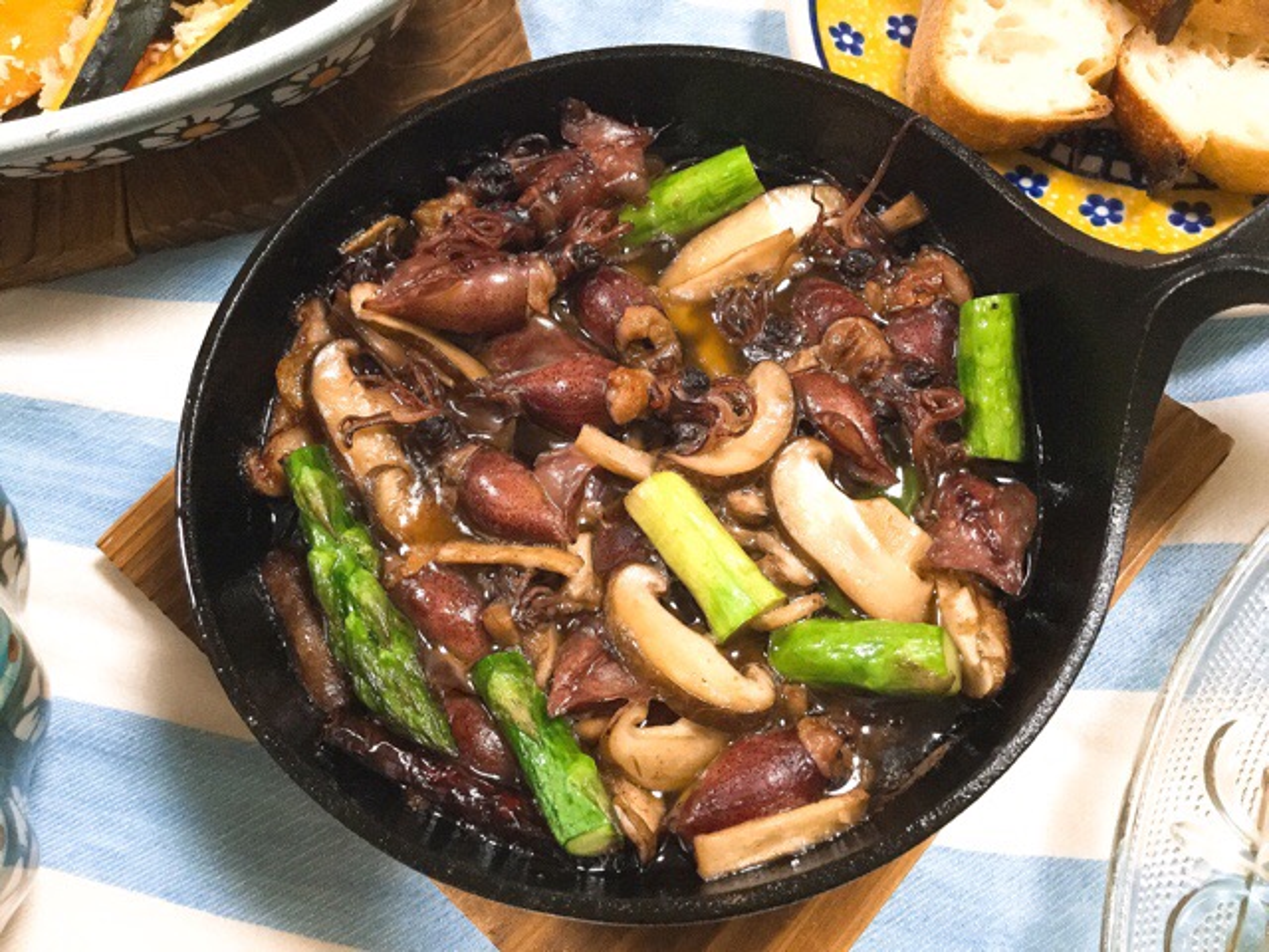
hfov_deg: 58.4
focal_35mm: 31
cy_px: 476
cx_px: 634
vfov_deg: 45.4
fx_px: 1136
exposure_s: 1/33
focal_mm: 3.3
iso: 250
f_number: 2.4
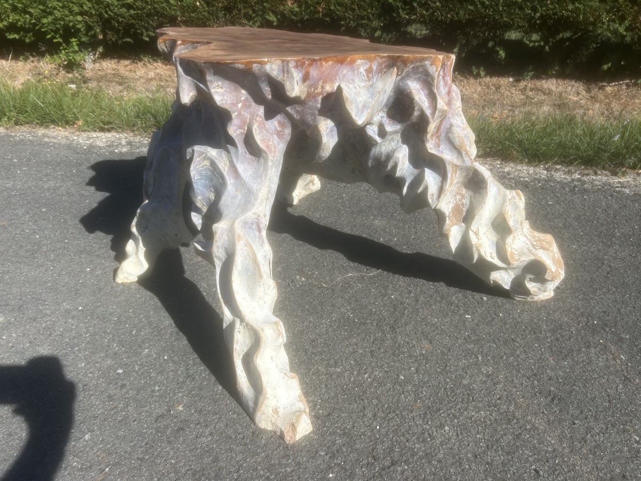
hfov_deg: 67.3
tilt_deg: -23.8
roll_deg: -1.7
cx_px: 320
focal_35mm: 26
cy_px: 240
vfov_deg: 53.1
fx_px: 481
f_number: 1.5
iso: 50
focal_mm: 5.7
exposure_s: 1/4274
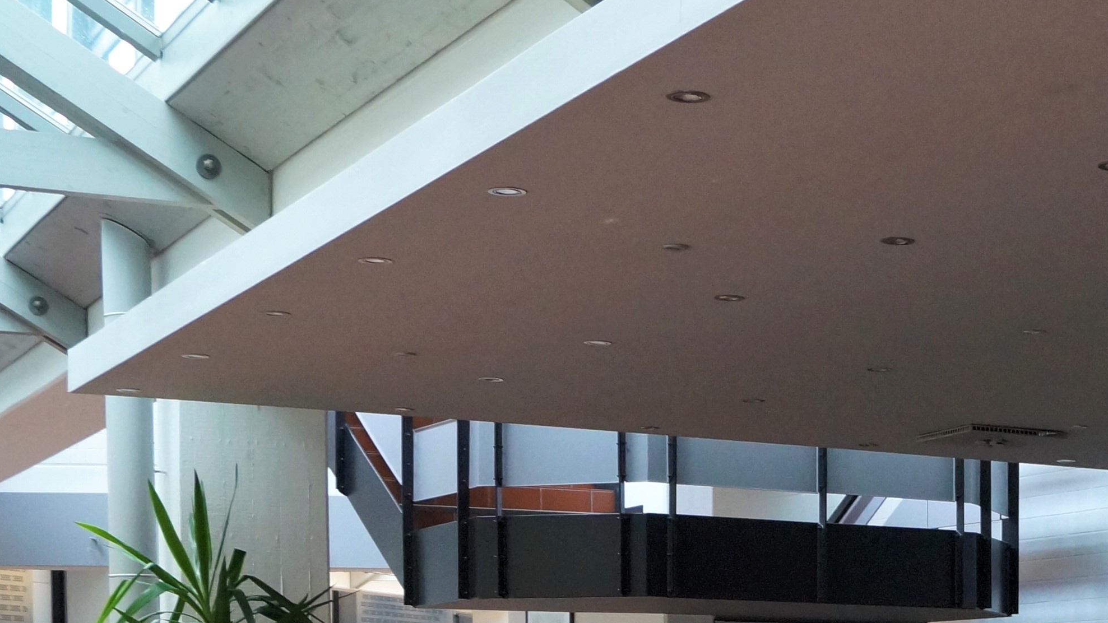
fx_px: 2292
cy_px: 931
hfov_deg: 25.8
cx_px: 1119
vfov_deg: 14.5
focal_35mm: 78
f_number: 4
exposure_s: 1/160
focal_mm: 18
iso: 1250
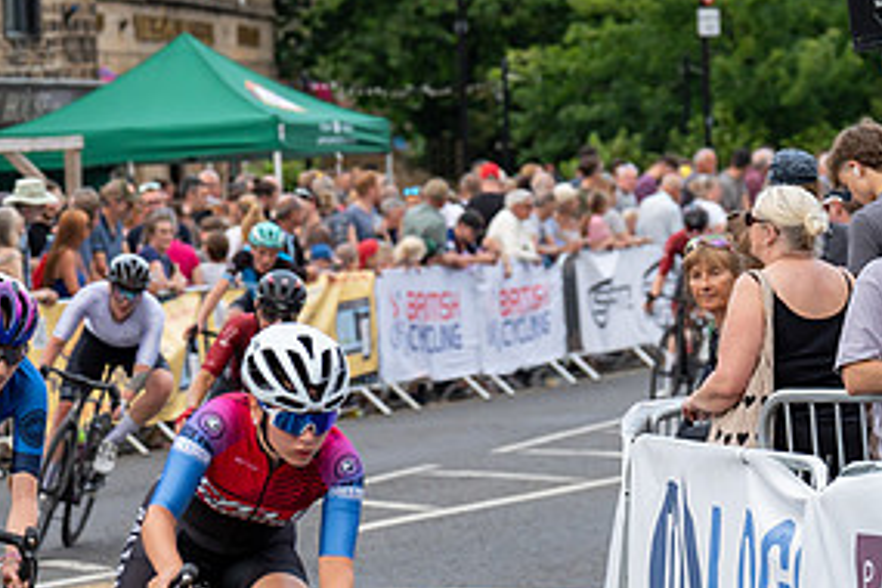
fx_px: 4728
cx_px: 3
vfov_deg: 7.1
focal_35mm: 193
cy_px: 308
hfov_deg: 10.6
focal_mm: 95
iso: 800
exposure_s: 1/800
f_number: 4
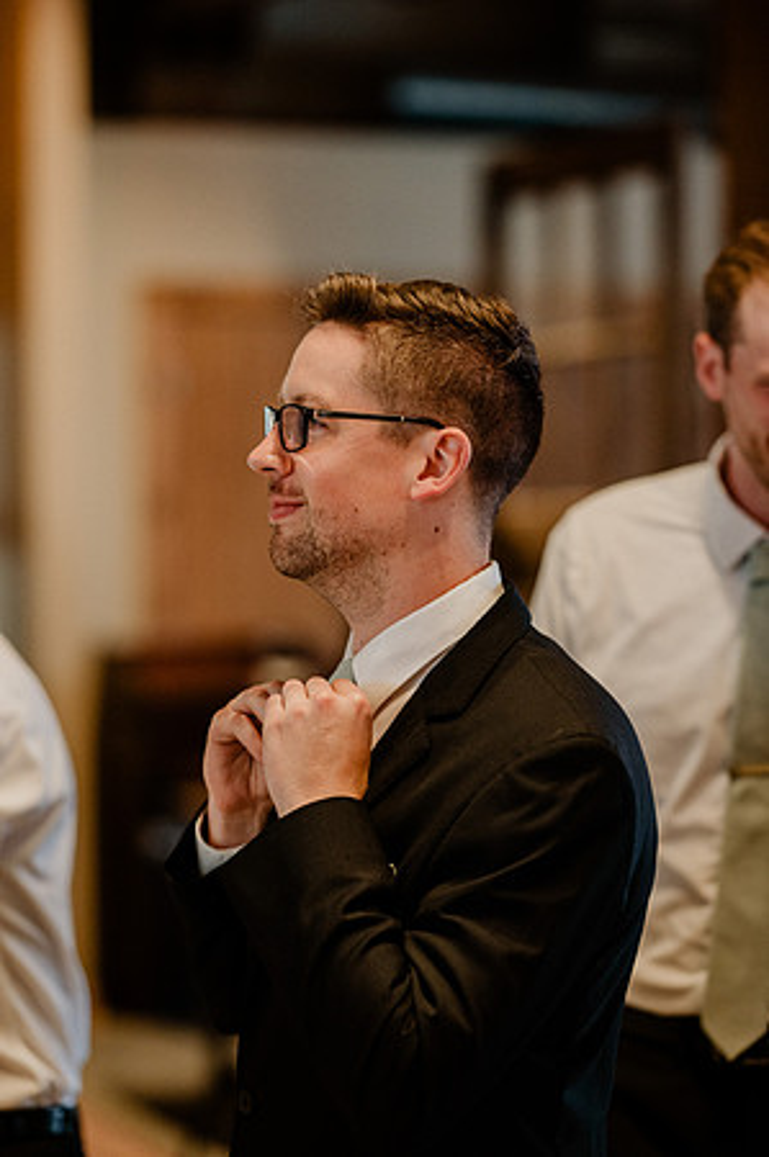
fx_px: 3372
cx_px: 384
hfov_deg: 13.0
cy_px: 578
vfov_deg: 19.5
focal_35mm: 105
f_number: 2.2
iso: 1600
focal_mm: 105
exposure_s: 1/500
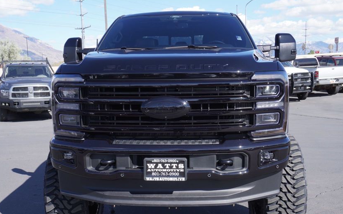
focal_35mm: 44
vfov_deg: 29.4
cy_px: 130
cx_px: 169
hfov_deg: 45.6
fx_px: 408
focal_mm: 23
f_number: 7.1
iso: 100
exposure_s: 1/160
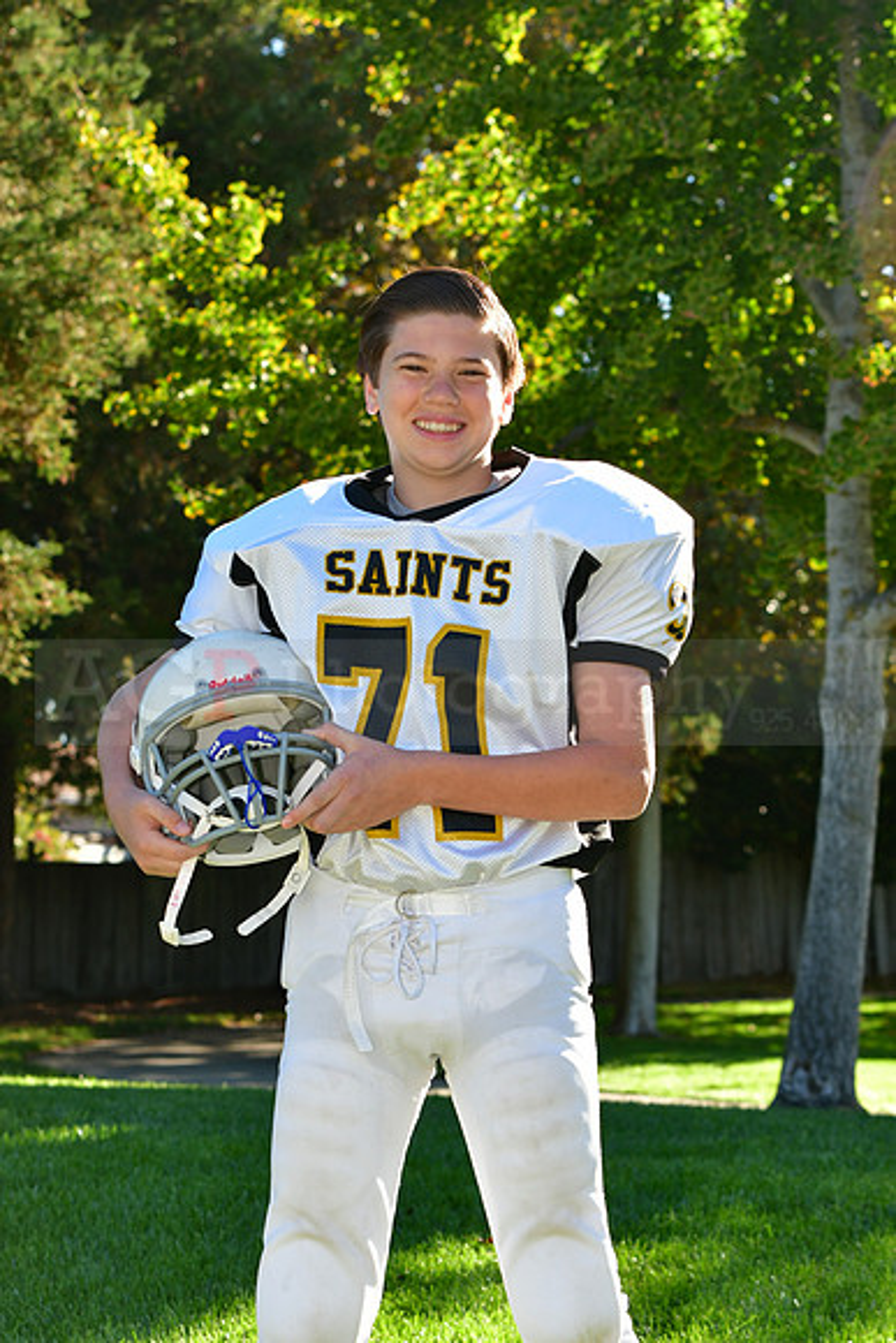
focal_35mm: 105
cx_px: 448
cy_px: 672
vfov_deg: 19.5
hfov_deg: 13.0
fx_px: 3917
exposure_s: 1/400
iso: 400
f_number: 6.3
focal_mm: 70
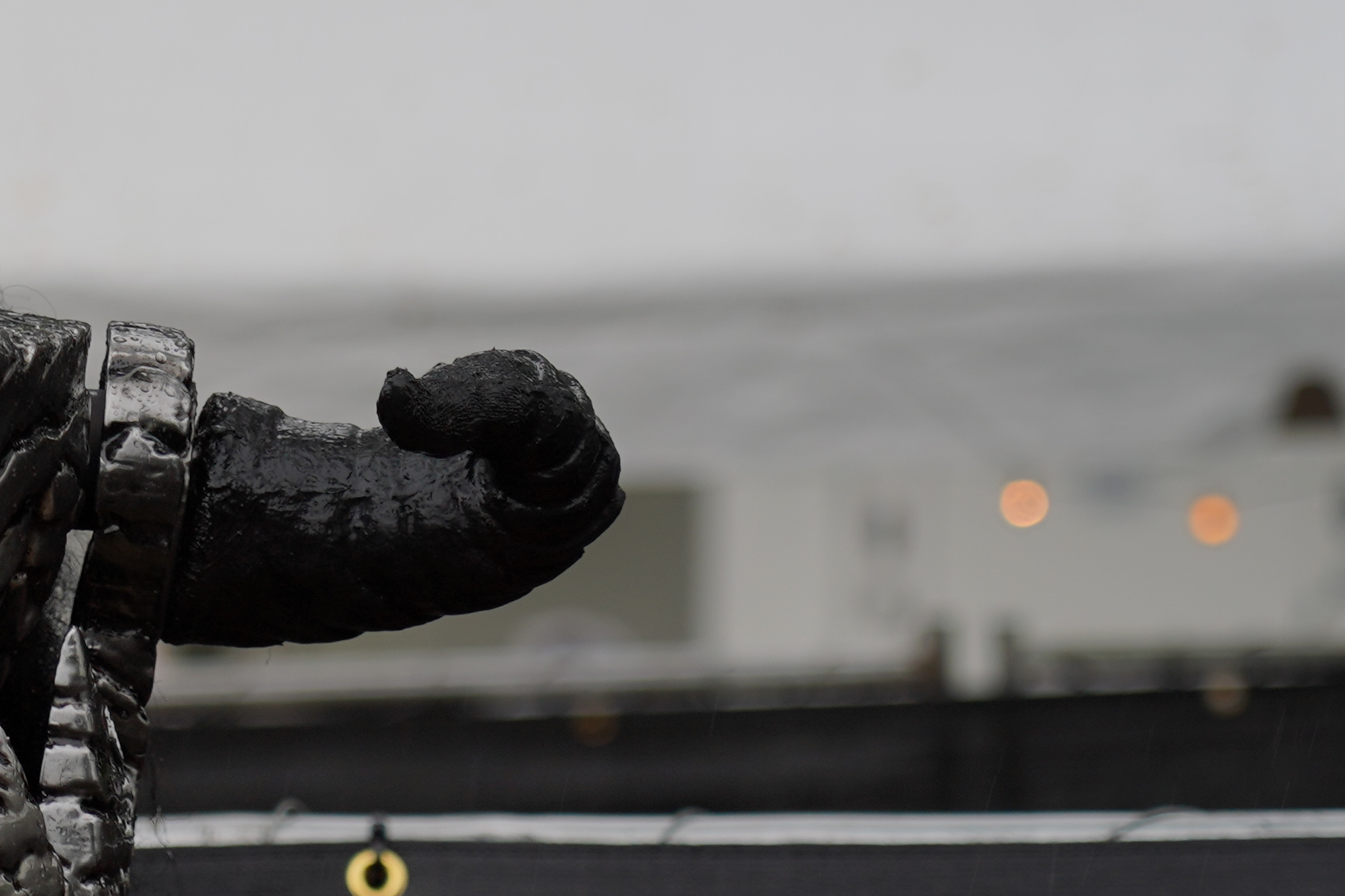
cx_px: -216
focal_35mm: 310
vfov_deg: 4.4
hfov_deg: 6.6
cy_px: 737
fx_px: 11582
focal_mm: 105
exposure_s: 1/160
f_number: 4.5
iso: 100
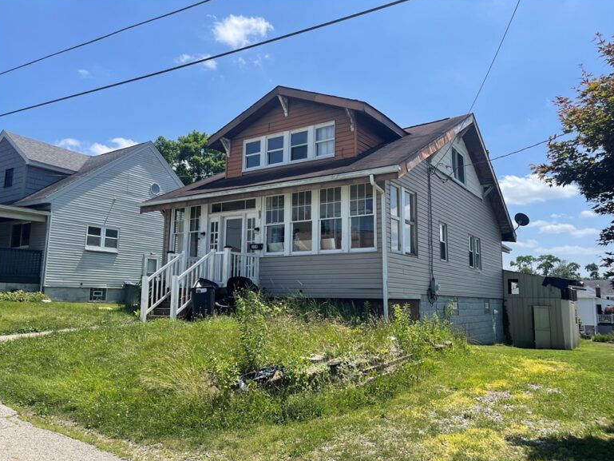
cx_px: 313
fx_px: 461
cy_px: 234
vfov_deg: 53.1
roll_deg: +0.0
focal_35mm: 26
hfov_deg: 67.3
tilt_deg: +7.5
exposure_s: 1/2857
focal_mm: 5.1
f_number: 1.6
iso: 32
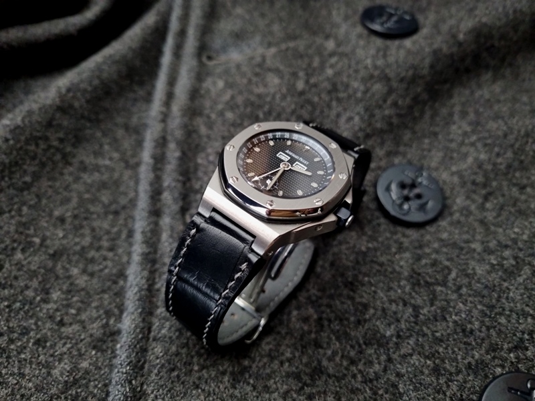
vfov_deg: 53.1
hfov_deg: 67.3
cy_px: 200
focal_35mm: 26
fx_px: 402
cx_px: 268
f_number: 1.8
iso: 400
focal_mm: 5.4
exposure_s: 1/17
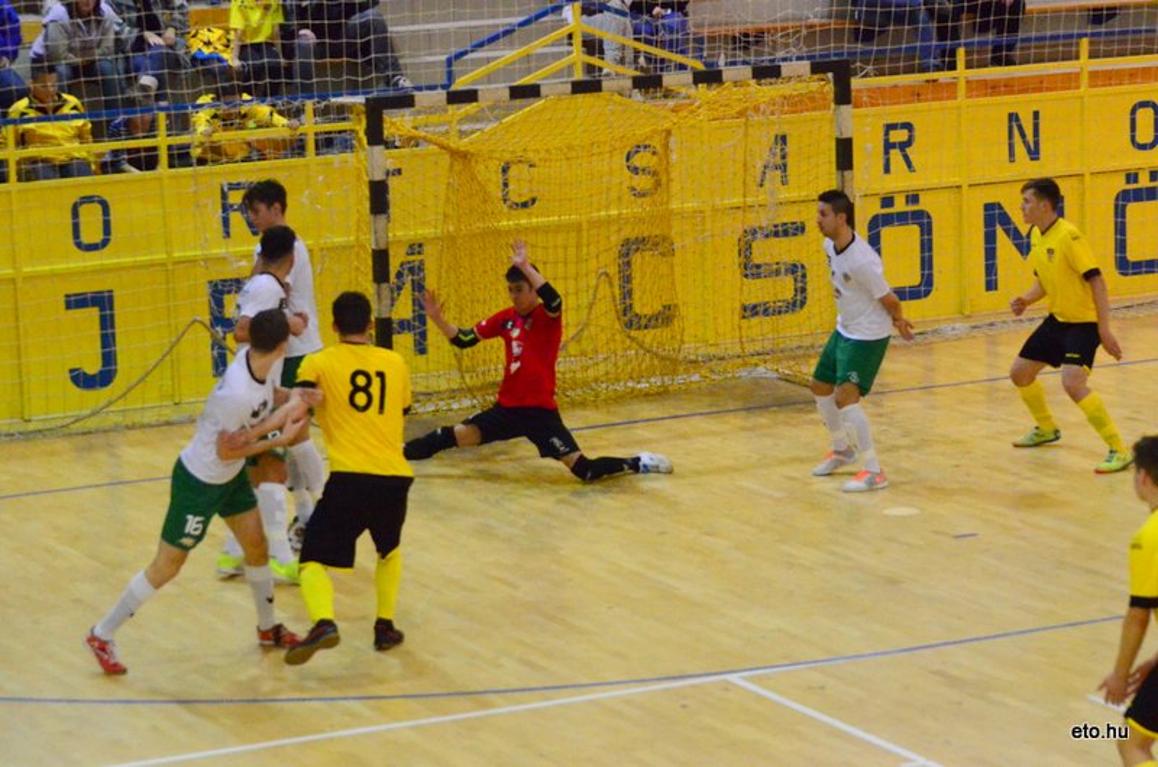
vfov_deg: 10.7
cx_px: 579
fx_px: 4093
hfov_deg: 16.1
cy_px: 384
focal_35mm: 128
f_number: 4.5
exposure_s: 1/500
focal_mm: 85
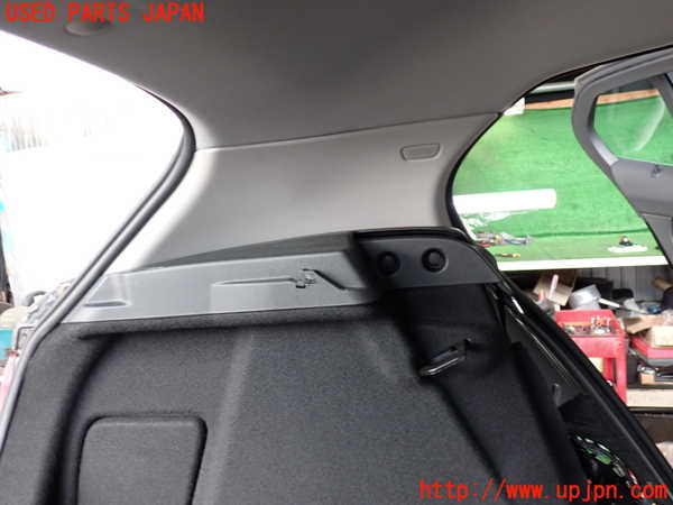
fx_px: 583
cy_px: 252
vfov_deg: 46.8
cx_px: 336
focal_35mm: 30
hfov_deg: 60.0
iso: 200
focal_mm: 5.4
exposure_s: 1/50
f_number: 2.3
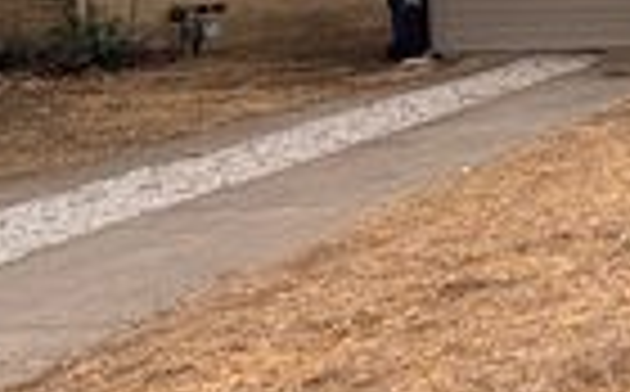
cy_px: 2
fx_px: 909
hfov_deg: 23.5
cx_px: 1084
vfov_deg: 23.3
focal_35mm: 53
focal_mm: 2.22
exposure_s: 1/770
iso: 25
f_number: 2.2
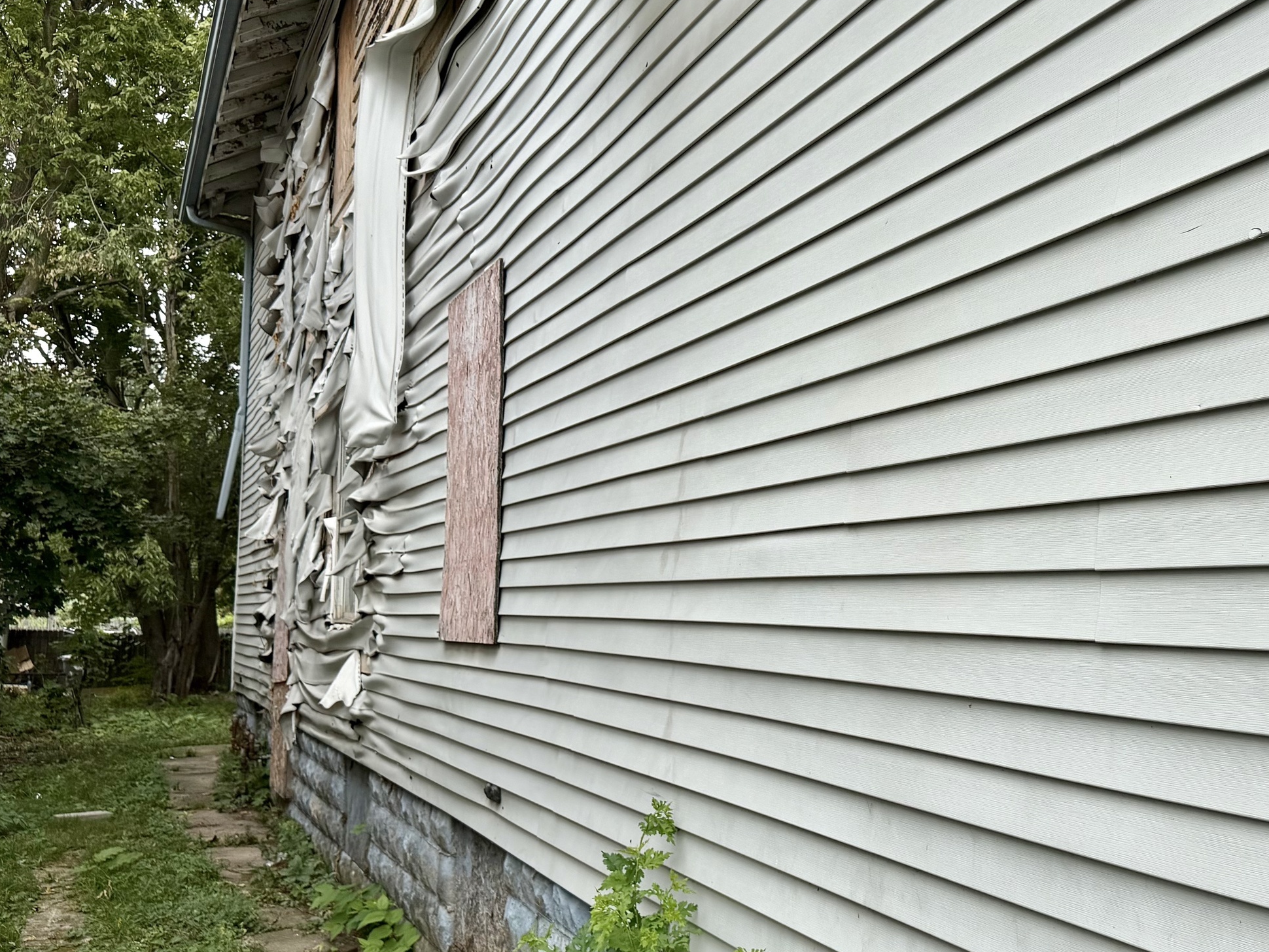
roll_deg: +0.0
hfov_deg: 48.4
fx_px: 1393
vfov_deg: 37.7
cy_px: 462
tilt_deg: +5.7
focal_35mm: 38
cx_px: 817
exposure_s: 1/2370
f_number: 1.78
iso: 80
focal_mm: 6.76
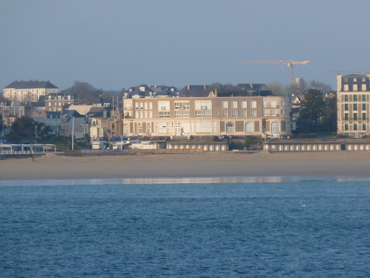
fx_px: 4104
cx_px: 185
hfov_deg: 5.2
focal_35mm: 384
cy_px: 139
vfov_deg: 3.9
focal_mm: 49.2
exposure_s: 1/400
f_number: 4.9
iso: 160
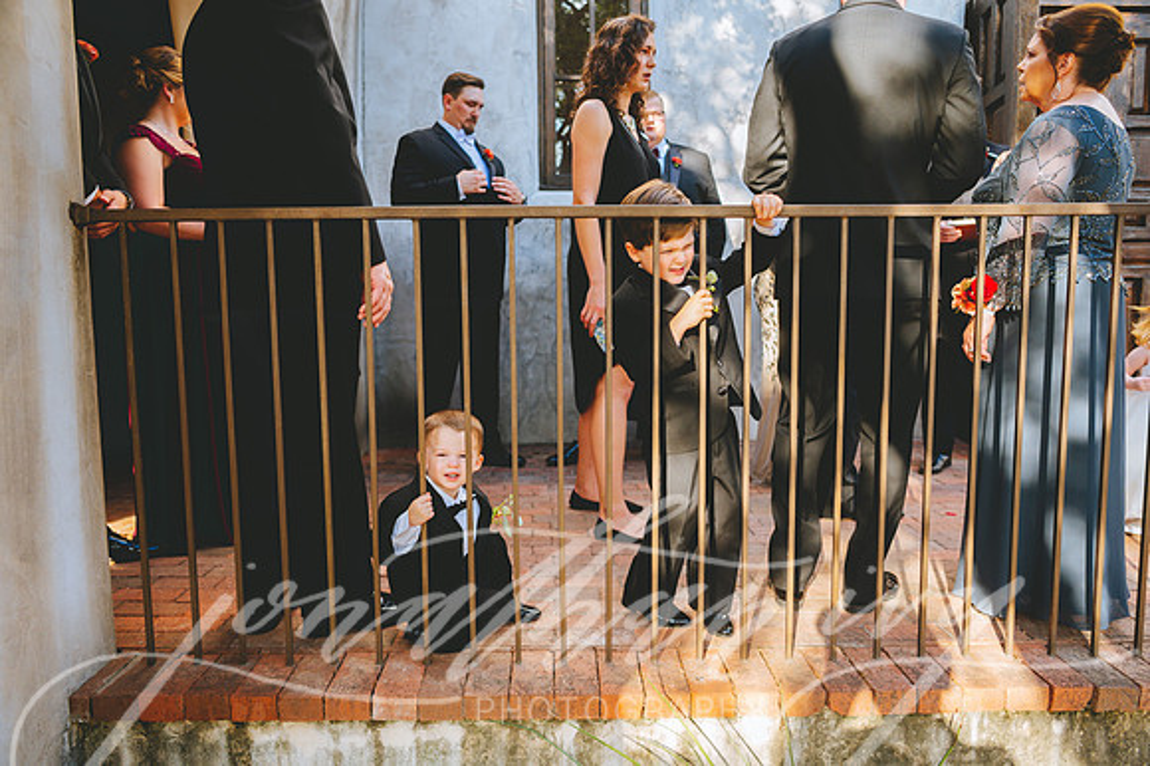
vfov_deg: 53.1
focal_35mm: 24
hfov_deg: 73.8
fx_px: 766
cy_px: 383
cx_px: 575
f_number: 2.8
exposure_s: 1/500
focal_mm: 24
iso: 320
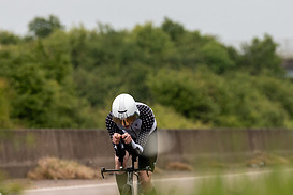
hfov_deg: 3.1
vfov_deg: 2.1
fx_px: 5363
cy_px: 170
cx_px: 116
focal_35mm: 659
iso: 250
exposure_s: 1/1000
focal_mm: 200
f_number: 3.5
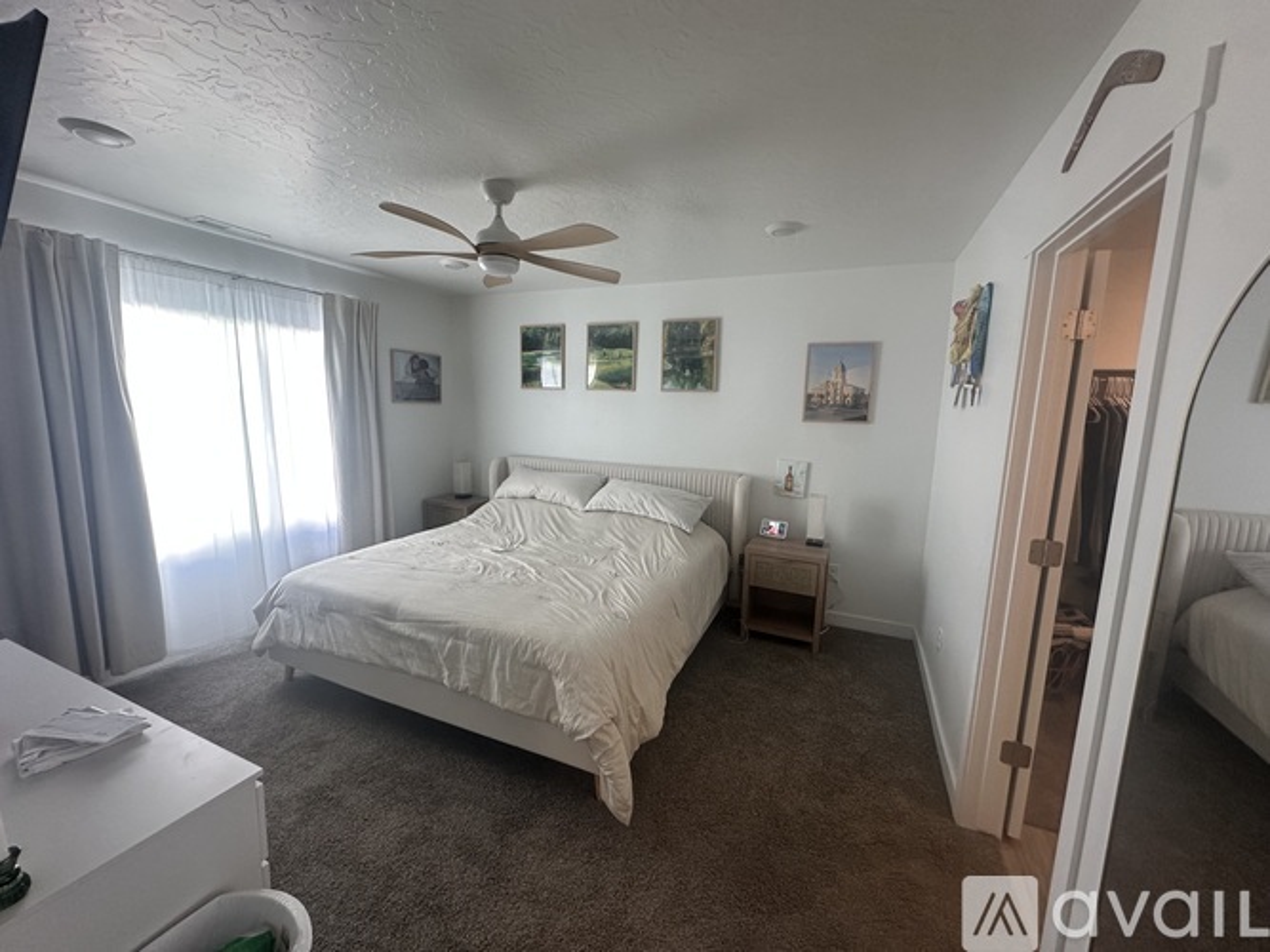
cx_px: 635
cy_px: 476
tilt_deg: -8.5
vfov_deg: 85.7
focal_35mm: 14
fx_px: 514
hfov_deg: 102.1
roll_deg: -2.0
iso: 200
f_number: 2.2
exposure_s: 1/120
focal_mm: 2.22
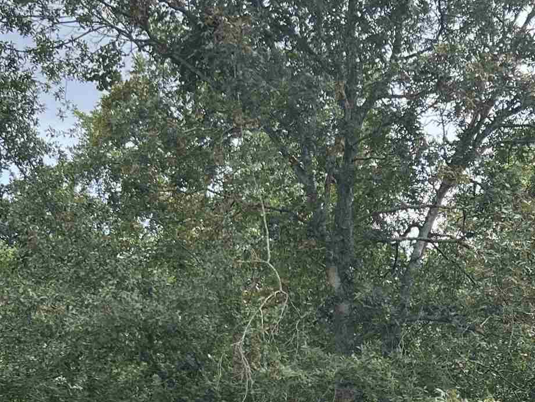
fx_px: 1345
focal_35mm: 87
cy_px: 539
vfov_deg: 16.0
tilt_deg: +8.9
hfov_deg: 22.5
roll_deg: +0.3
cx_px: 326
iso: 50
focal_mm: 5.7
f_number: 1.5
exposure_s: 1/1511
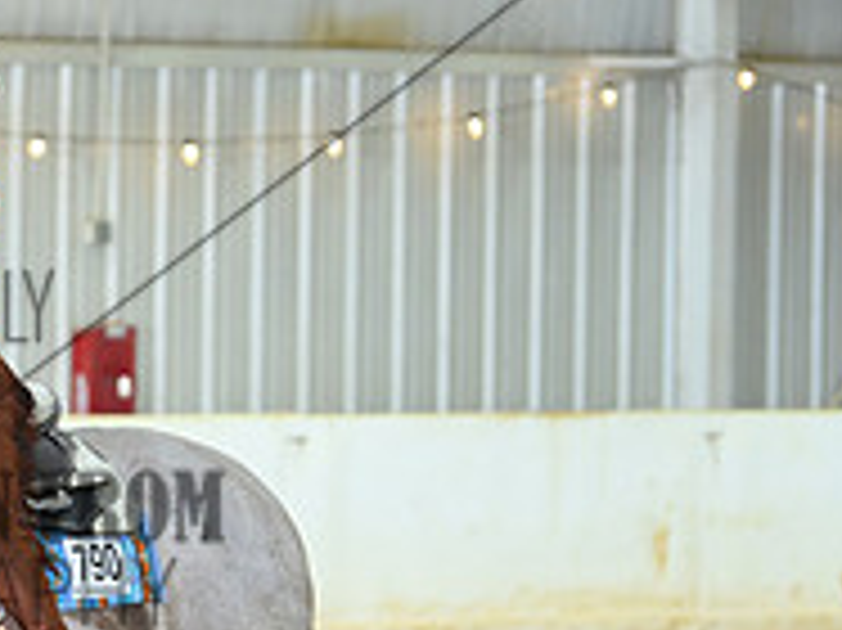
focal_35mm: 403
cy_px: 542
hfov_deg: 4.9
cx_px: -167
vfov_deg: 3.7
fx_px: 9796
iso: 1250
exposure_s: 1/206
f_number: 3.5
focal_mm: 135
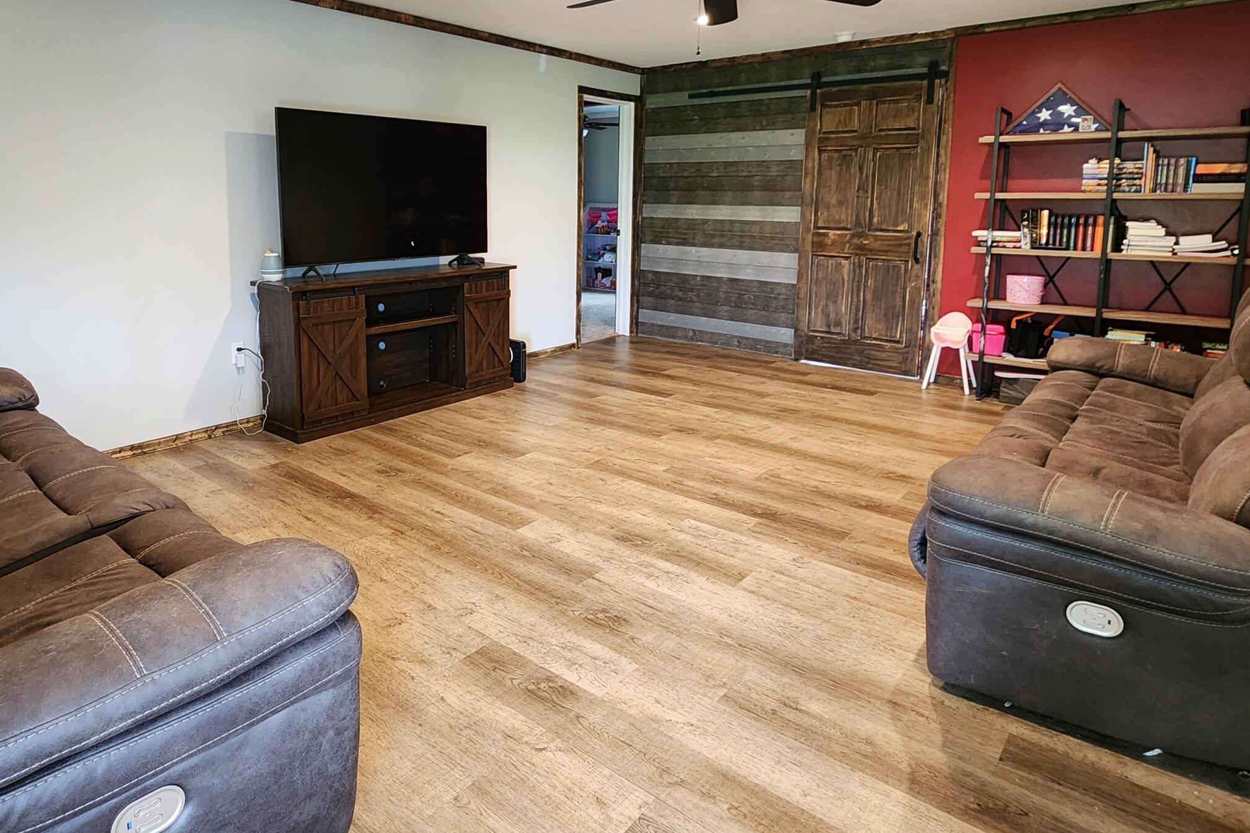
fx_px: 694
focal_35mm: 20
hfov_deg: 83.6
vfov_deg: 60.8
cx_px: 546
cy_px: 293
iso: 320
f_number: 2.2
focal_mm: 2.2
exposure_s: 1/30
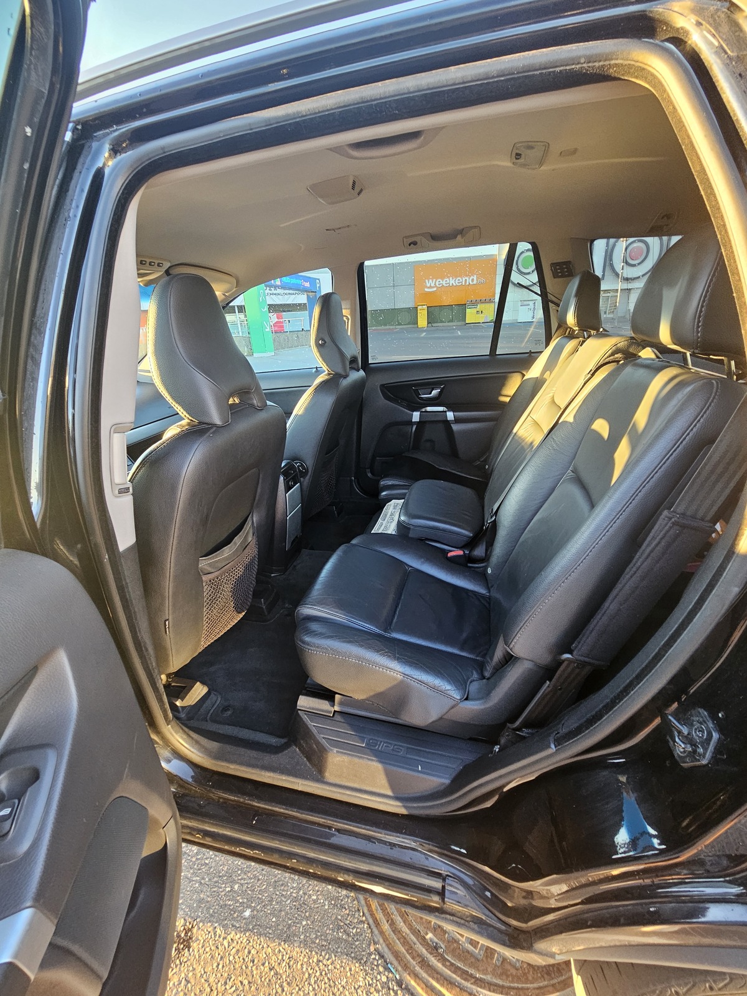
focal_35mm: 13
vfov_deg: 106.2
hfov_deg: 89.9
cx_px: 374
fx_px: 374
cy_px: 498
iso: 250
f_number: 2.2
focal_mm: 2.2
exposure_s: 1/70.8
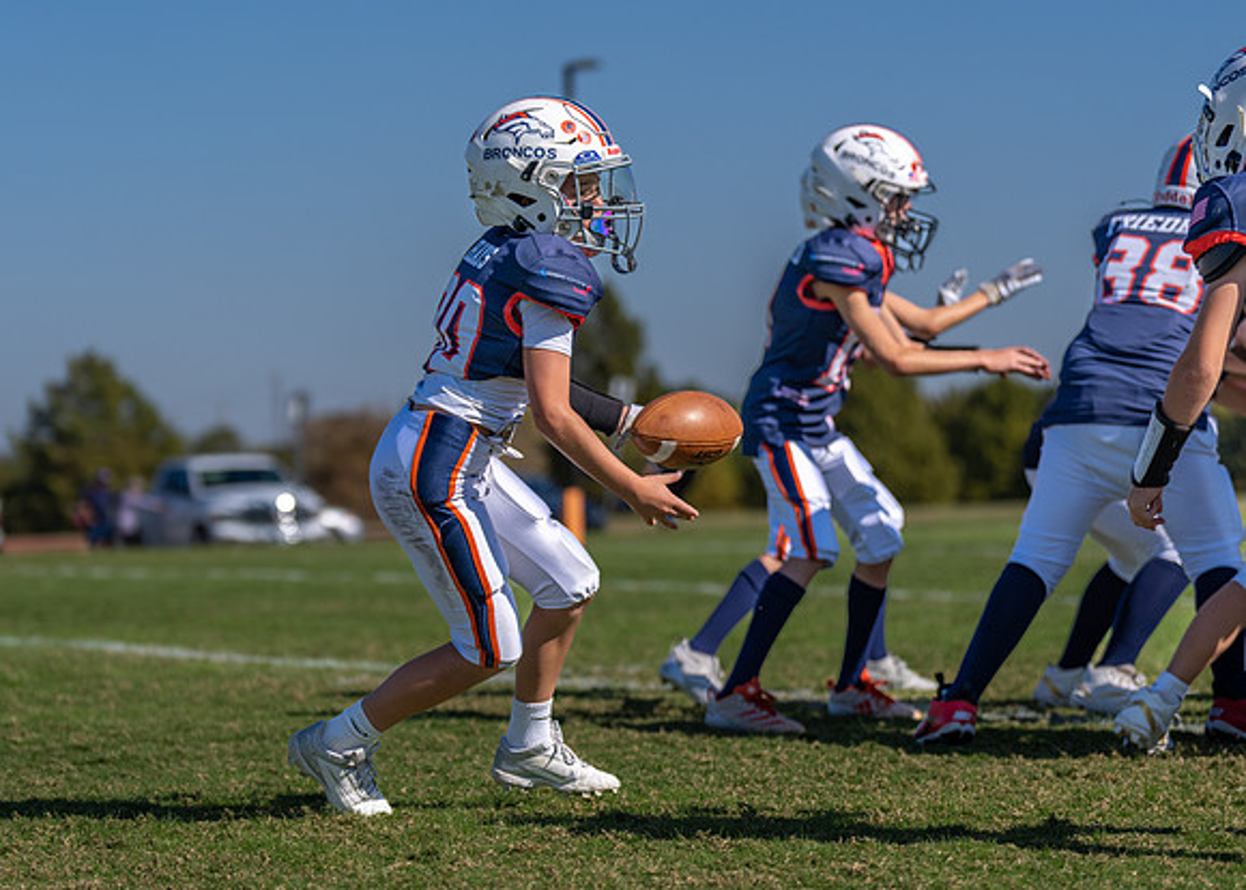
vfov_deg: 11.8
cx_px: 535
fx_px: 4306
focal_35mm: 122
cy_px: 437
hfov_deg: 16.5
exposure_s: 1/4000
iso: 100
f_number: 2.8
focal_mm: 98
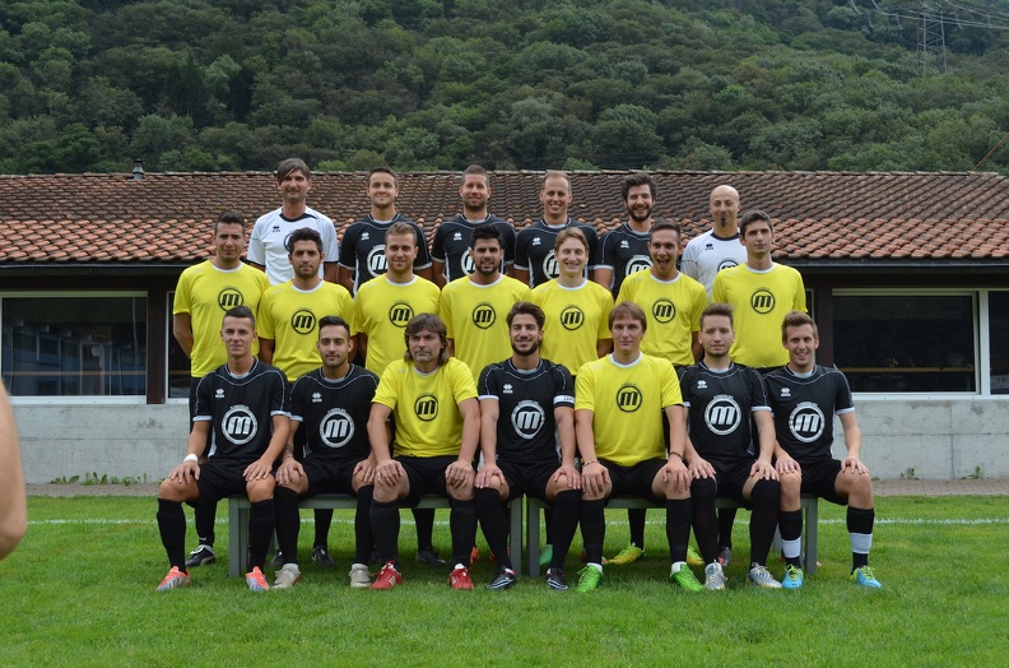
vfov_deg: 30.7
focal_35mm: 44
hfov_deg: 45.1
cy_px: 334
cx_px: 504
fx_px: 1216
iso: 200
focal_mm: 29
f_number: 8
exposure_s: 1/250
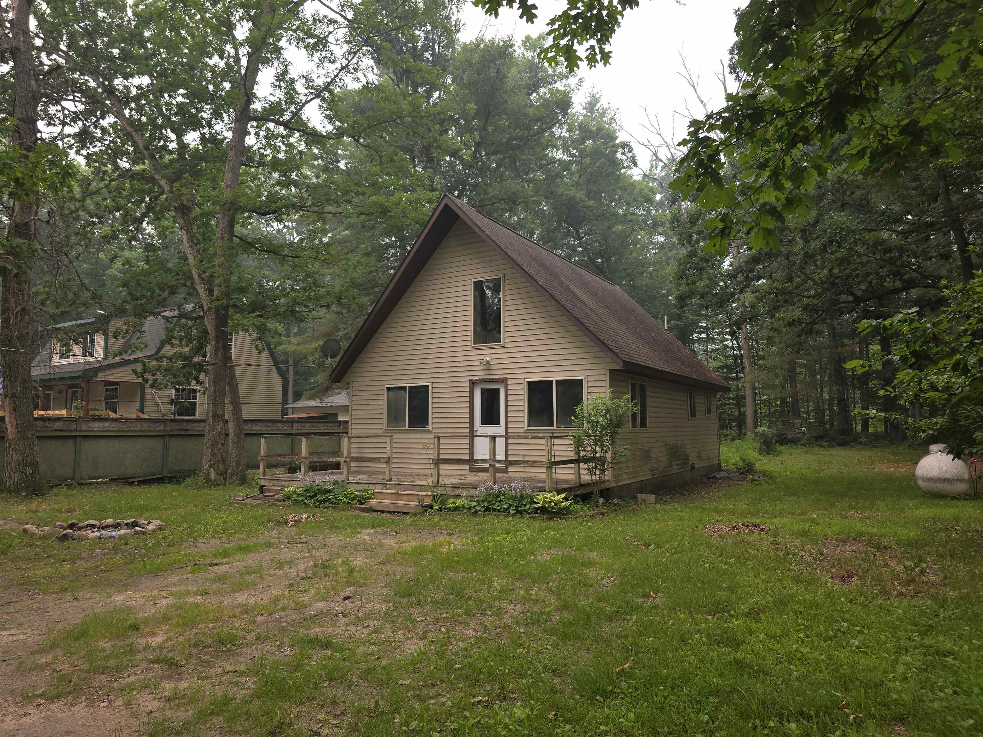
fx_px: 653
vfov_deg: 58.9
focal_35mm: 23
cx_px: 492
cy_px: 368
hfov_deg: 73.9
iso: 12
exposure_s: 1/120
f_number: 1.7
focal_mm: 6.3
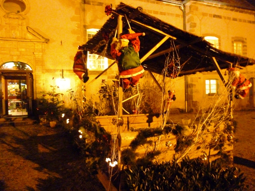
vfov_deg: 54.9
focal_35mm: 25
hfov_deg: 69.4
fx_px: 184
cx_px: 128
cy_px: 96
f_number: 3.1
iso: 800
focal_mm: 4.5
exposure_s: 1/8
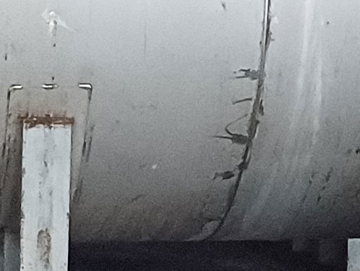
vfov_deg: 8.1
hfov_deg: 9.9
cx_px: -397
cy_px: 243
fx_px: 1904
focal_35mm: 183
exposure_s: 1/12.5
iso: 1600
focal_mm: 4.65
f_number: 1.8
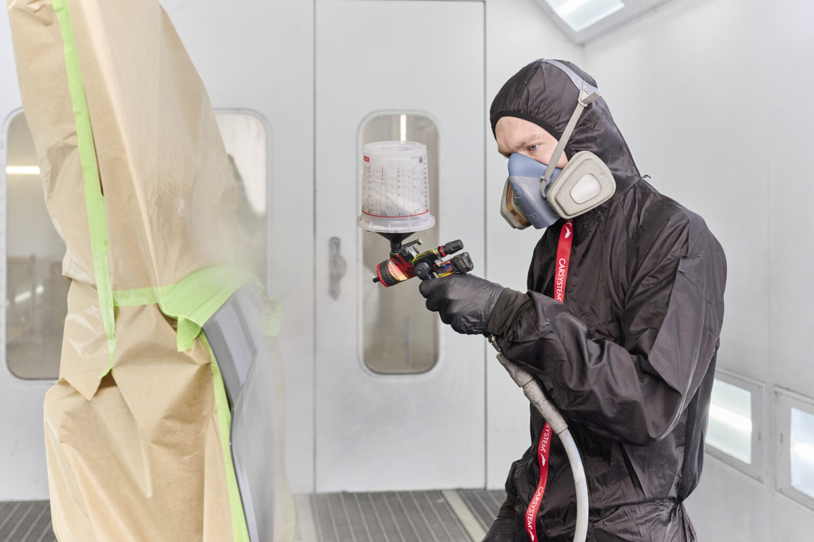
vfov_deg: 27.0
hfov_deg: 39.6
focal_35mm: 50
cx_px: 407
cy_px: 271
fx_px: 1130
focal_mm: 50
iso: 640
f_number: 6.3
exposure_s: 1/200
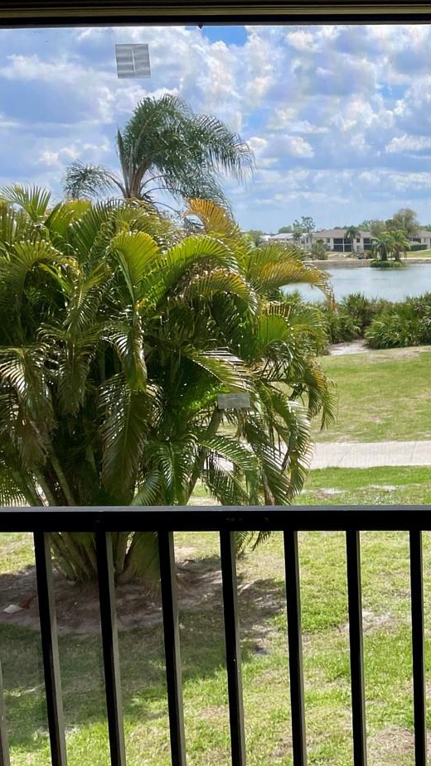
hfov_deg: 21.2
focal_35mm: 49
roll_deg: +0.3
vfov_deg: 42.1
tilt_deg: -6.3
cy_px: 371
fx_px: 996
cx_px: 616
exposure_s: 1/2506
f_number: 1.6
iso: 32
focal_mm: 4.2
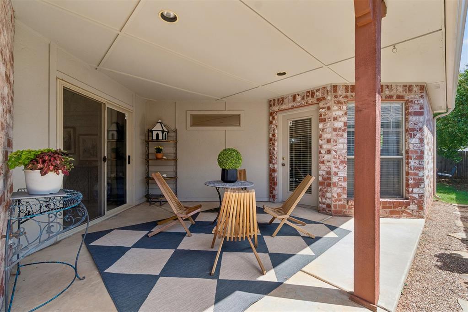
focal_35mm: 15
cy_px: 156
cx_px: 234
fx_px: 195
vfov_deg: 77.3
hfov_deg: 100.4
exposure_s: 1/80
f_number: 9
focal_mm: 10
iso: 100
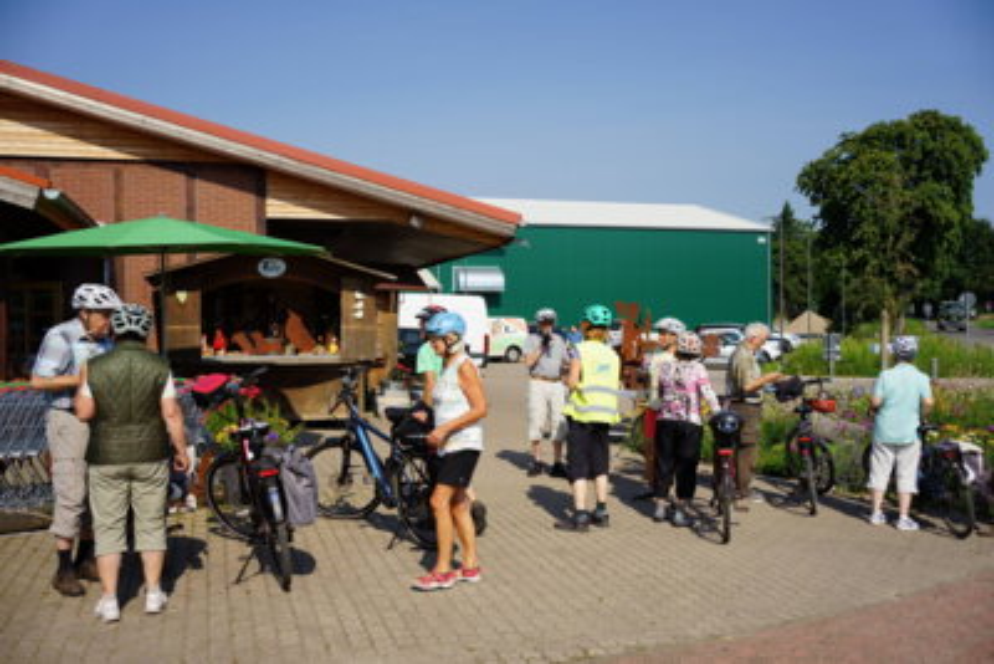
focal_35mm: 35
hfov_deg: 54.4
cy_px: 332
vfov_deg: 37.9
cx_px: 497
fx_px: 967
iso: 100
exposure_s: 1/250
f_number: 10
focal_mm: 35
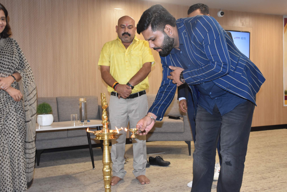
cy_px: 96
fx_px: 323
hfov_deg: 47.9
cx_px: 144
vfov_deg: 33.0
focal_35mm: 40
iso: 1600
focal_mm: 27
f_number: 5.6
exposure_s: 1/60
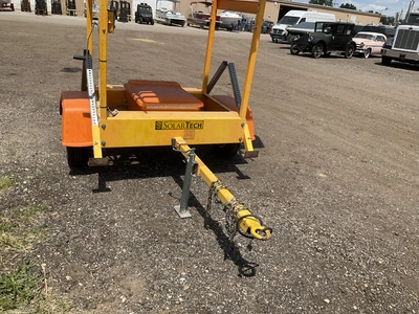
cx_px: 210
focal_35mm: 29
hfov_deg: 61.7
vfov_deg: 48.2
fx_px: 351
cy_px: 157
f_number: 1.8
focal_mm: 3
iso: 25
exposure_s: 1/2227
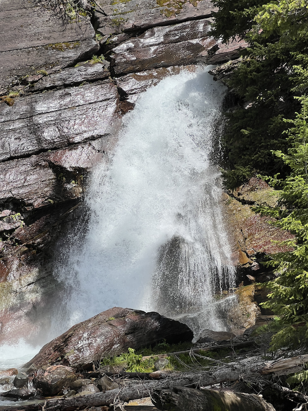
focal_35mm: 78
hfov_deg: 18.9
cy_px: 205
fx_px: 926
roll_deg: +1.9
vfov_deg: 25.0
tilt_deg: +6.5
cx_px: 155
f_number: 2.8
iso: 32
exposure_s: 1/1193
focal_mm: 9
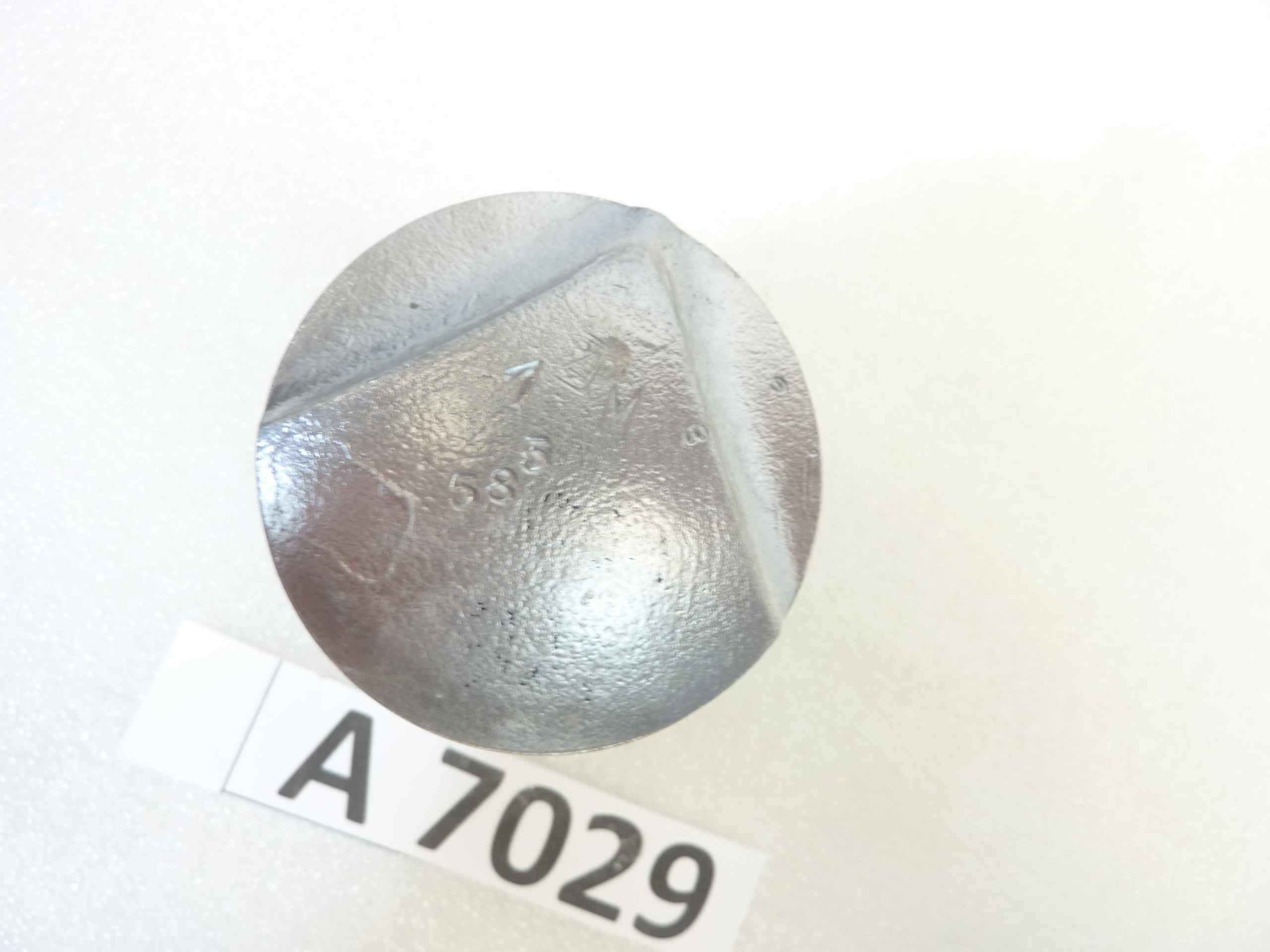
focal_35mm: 25
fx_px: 917
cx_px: 635
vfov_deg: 54.9
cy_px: 476
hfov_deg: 69.4
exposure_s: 1/13
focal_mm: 4.1
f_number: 3.3
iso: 80
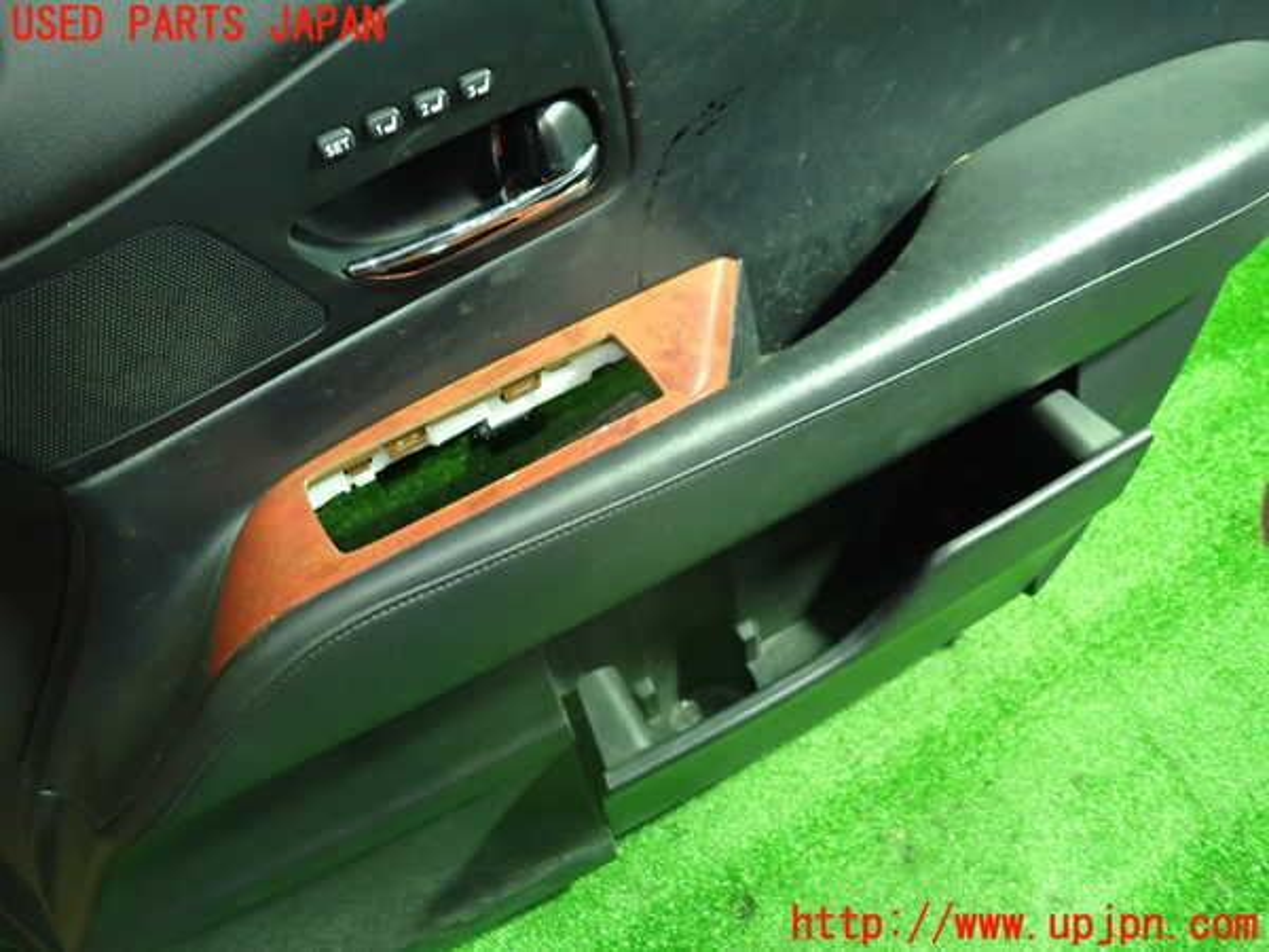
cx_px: 634
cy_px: 476
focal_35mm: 25
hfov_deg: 69.4
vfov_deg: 54.9
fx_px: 916
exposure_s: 1/30
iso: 800
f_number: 2
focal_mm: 4.5
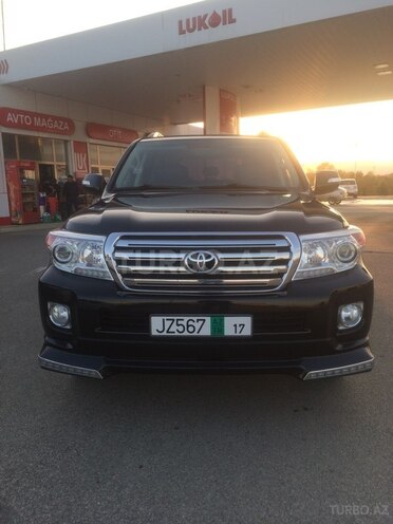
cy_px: 262
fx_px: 439
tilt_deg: -9.6
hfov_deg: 48.2
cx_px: 196
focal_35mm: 29
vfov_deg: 61.7
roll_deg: +0.4
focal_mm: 4.15
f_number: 2.2
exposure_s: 1/234
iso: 32
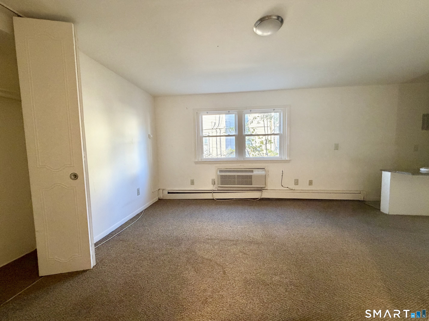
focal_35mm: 14
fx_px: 174
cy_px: 160
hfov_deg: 102.1
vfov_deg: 85.7
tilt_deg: -4.3
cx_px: 214
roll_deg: +1.6
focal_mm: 2.22
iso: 400
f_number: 2.2
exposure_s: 1/60
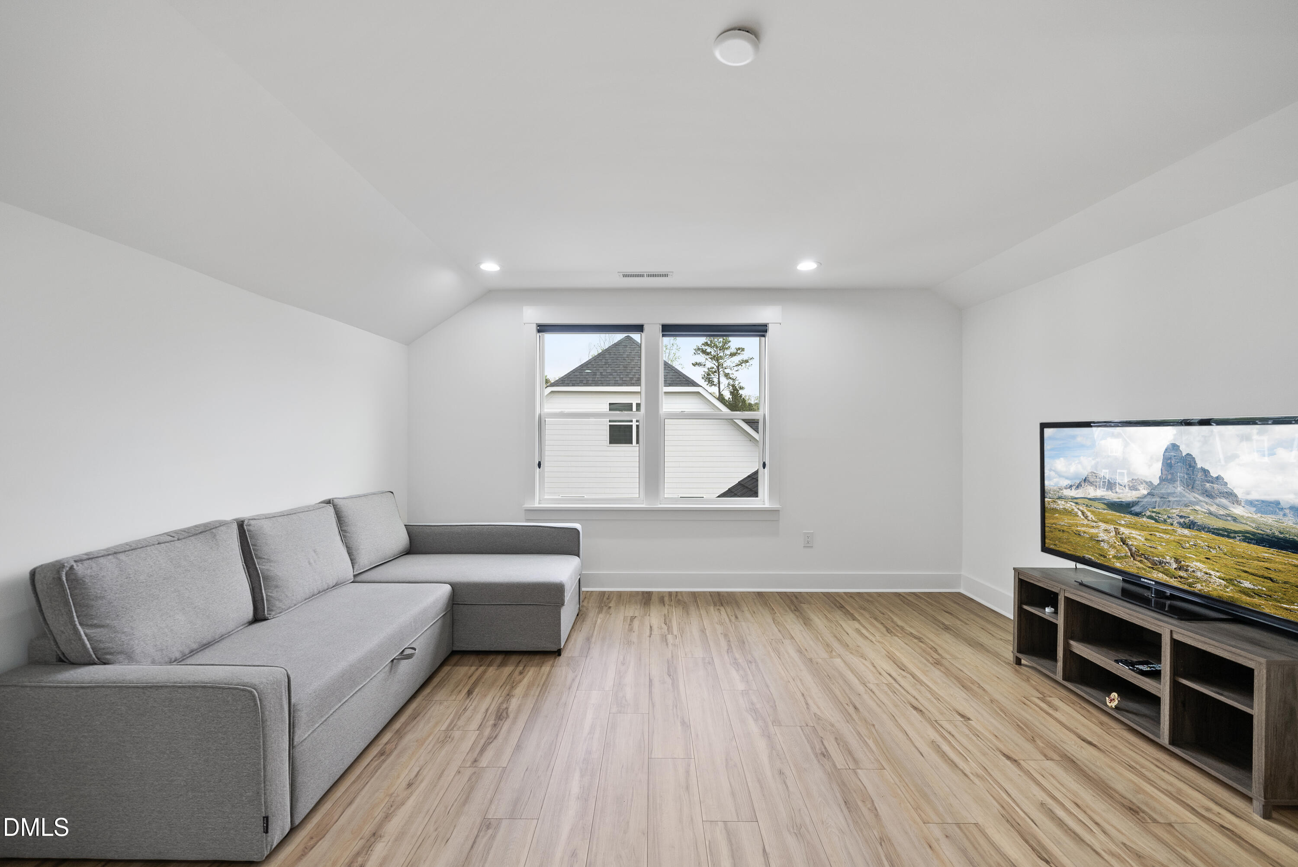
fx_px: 469
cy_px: 434
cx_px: 649
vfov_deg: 85.5
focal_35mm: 13
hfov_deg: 108.3
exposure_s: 1/25
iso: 800
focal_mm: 13
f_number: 7.1
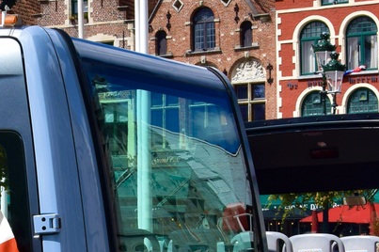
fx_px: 1630
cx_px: 53
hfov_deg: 13.2
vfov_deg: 8.8
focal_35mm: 155
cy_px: 185
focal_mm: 26
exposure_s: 1/400
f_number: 10
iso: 200
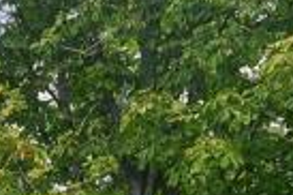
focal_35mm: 112
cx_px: -297
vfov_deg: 10.9
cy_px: 410
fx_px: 910
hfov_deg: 14.9
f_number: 8
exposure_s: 1/100
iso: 160
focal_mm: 10
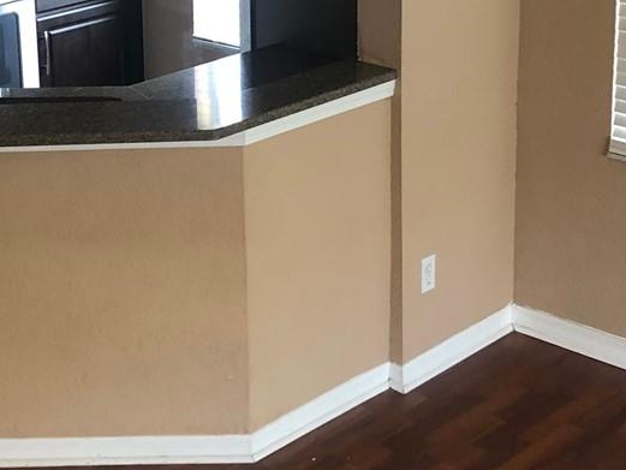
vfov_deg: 16.9
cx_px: 172
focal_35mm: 86
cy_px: 29
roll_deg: +2.1
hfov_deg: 22.6
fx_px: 1556
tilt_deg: -14.1
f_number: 1.8
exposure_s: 1/15
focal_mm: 3.99
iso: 40
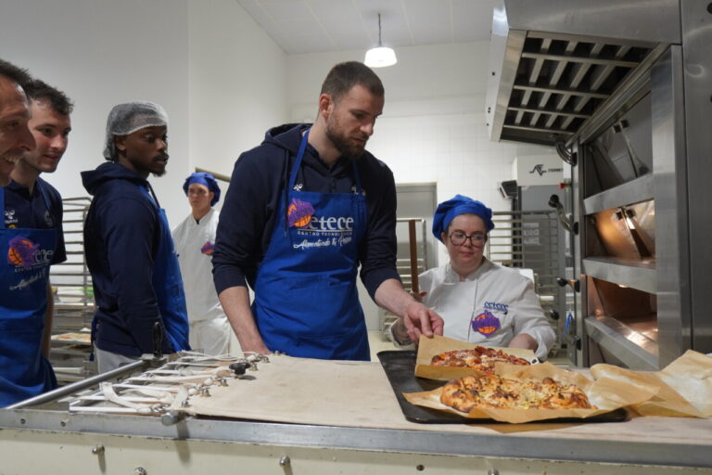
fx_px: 623
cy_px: 238
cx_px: 356
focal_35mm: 32
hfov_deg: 59.5
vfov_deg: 41.7
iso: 800
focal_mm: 21
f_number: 4
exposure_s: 1/160
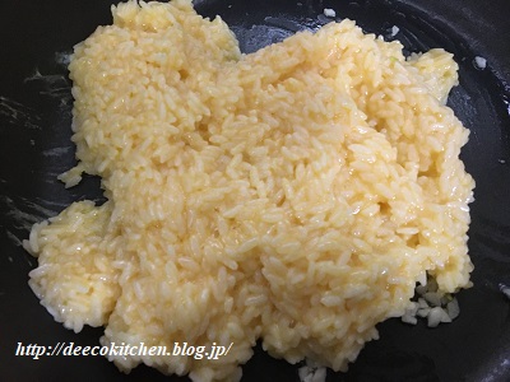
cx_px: 255
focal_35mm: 29
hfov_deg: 61.7
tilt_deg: -67.2
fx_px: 427
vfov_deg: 48.2
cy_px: 191
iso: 200
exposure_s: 1/15
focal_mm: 4.15
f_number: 2.2
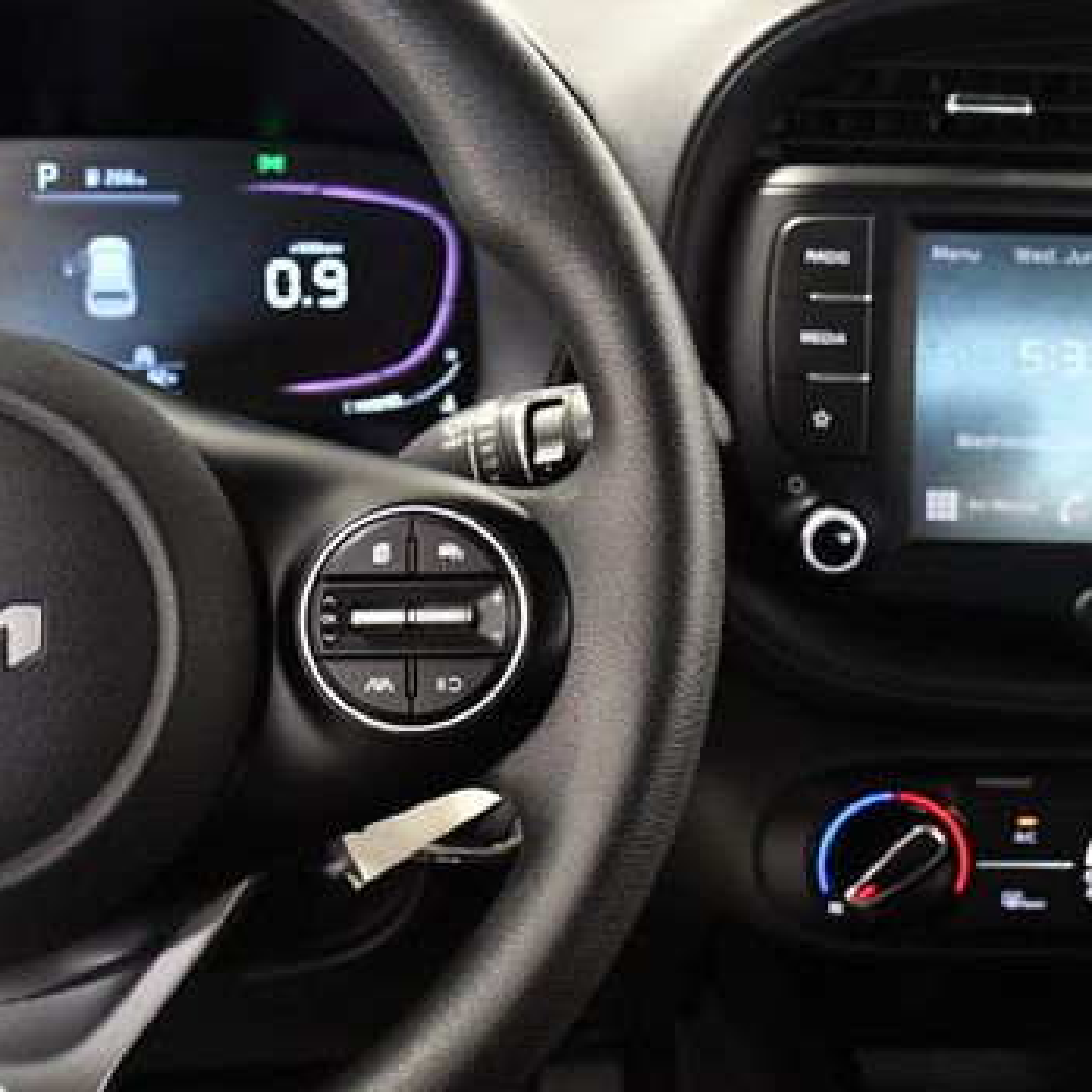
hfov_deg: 27.8
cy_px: 588
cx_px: 800
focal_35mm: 61
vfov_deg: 28.1
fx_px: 2177
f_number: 3.8
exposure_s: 1/100
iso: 2500
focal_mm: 26
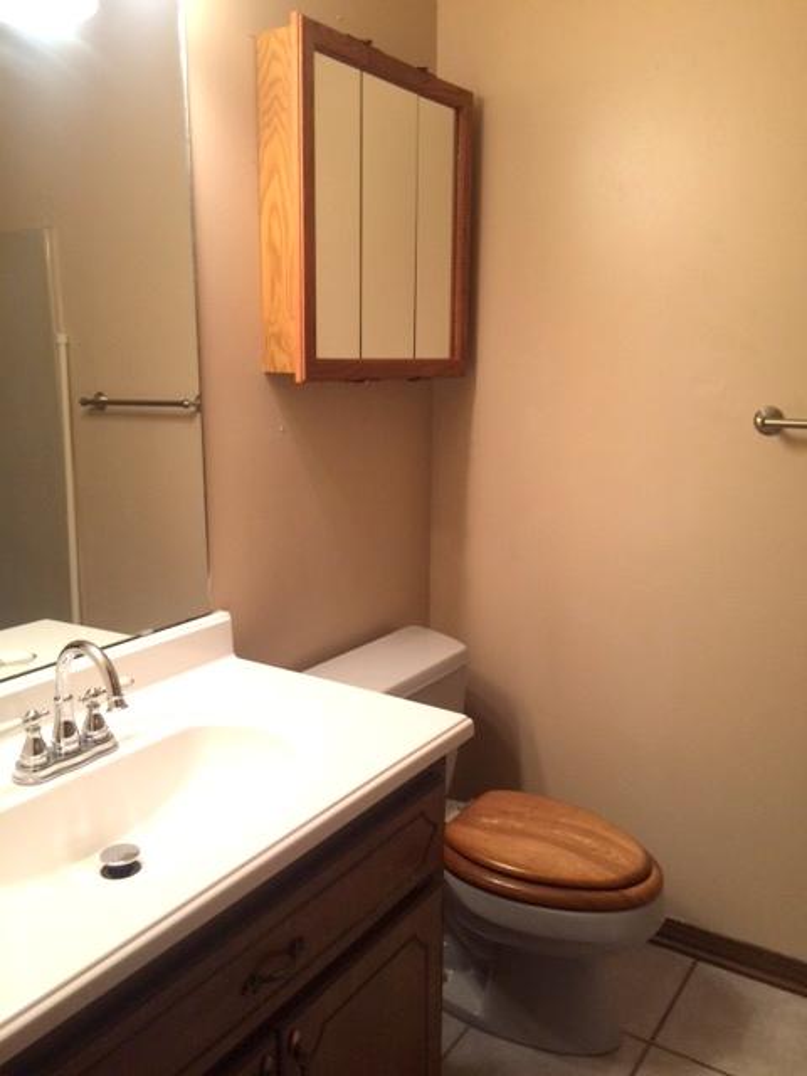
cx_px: 404
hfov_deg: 48.2
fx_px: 901
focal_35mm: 29
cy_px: 538
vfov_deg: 61.7
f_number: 2.2
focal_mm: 4.15
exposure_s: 1/30
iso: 50
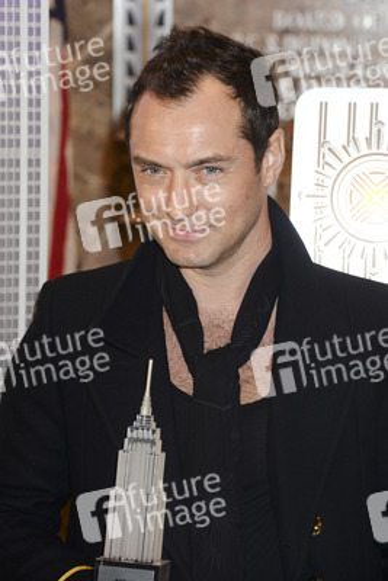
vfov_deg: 16.8
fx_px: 1970
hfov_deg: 11.2
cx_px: 194
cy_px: 290
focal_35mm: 122
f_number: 5.6
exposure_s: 1/250
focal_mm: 122
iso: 1600
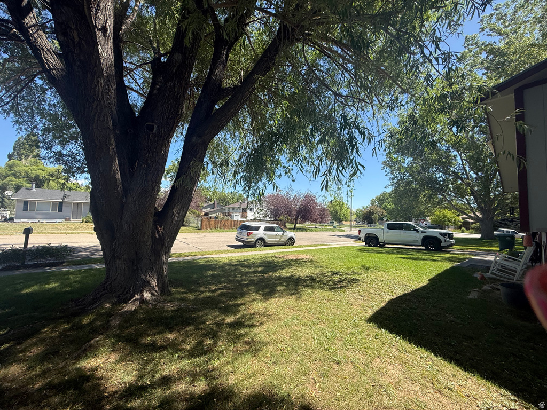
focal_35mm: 14
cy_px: 205
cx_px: 274
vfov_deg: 85.7
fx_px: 221
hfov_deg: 102.1
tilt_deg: +3.5
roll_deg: -1.0
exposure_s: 1/1017
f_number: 2.2
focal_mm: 2.22
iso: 50
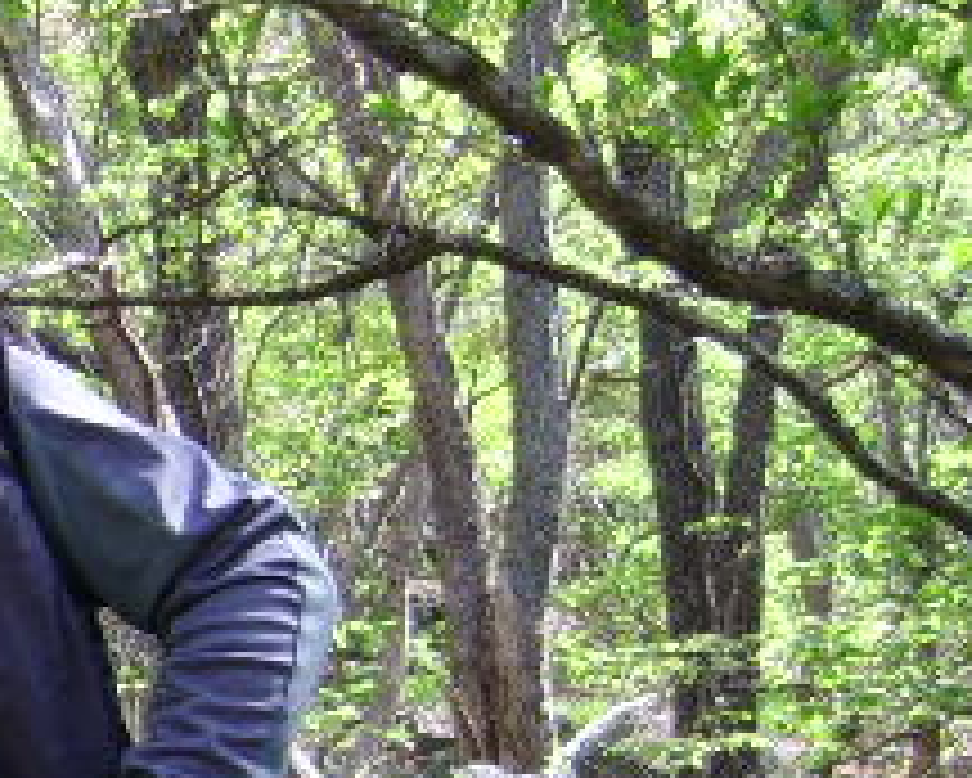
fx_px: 2907
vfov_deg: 15.2
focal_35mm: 101
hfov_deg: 17.4
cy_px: 630
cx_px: -400
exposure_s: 1/136
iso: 100
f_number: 2.8
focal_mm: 5.95
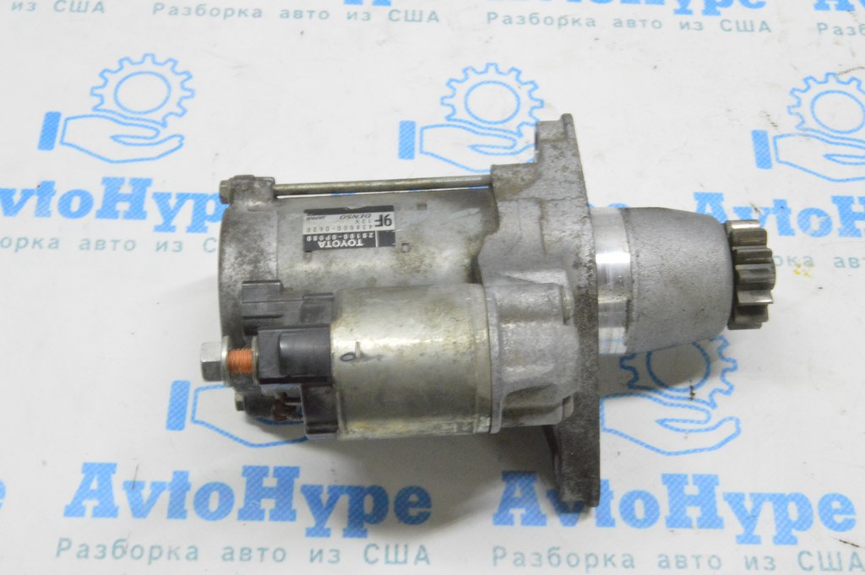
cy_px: 288
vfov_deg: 26.4
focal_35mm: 51
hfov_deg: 38.9
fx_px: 1224
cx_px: 432
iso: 6400
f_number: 20
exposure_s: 1/15
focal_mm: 34
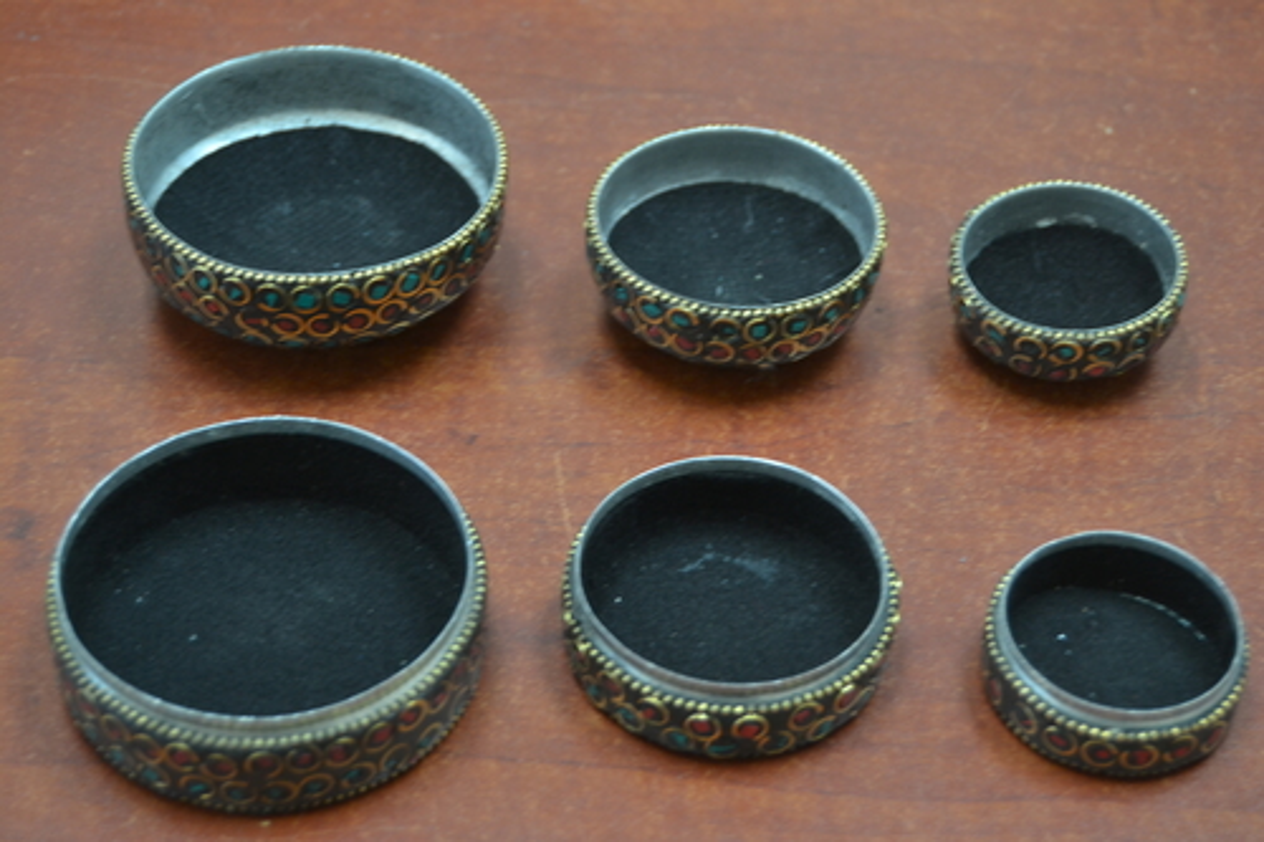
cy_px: 421
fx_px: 2738
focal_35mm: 78
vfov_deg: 17.5
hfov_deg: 26.0
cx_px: 632
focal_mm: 52
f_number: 5.6
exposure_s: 1/13
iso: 800
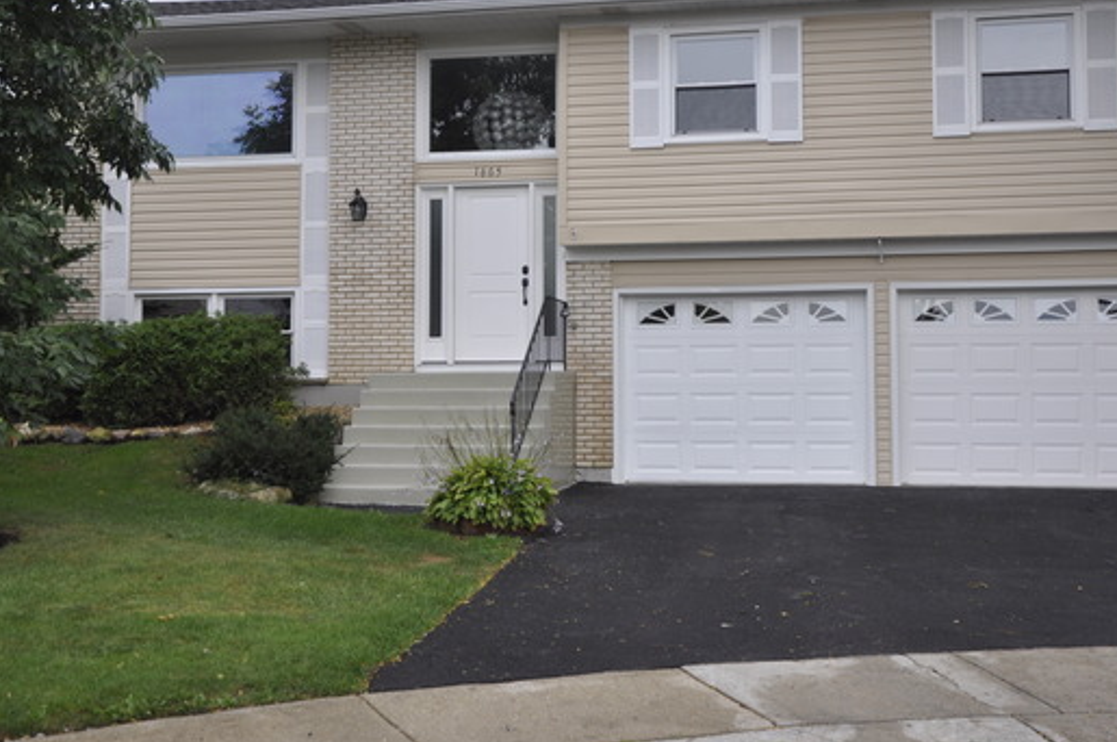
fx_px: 1445
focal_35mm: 47
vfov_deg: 28.7
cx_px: 586
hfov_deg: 42.3
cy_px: 307
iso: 200
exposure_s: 1/160
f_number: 6.3
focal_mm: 25
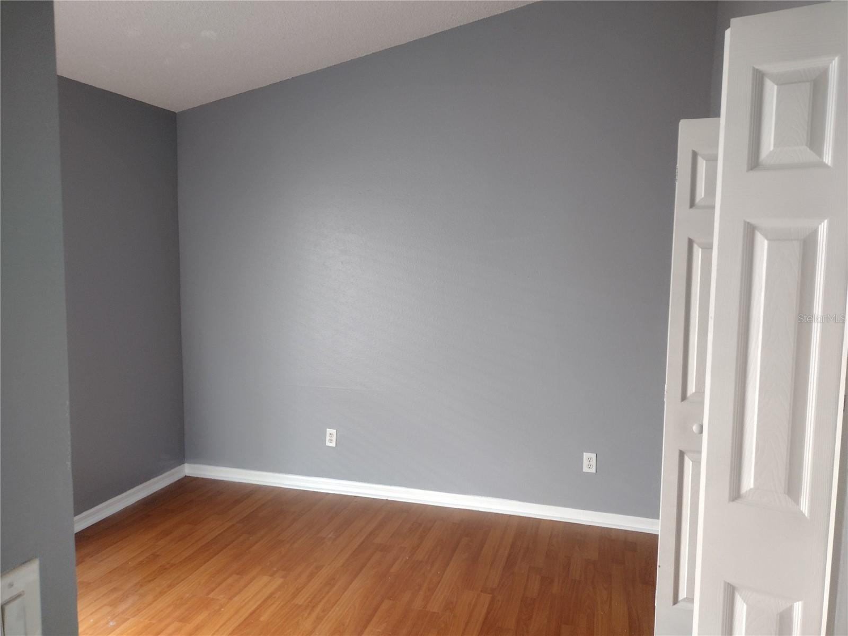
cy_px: 318
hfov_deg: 65.3
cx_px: 424
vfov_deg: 51.4
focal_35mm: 27
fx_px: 661
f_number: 1.7
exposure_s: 1/40
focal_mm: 4.71
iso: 453
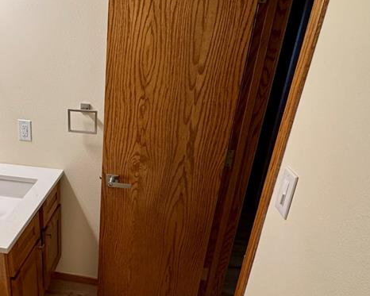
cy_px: 175
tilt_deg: -24.8
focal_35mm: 30
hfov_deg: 55.7
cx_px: 89
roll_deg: -1.3
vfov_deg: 48.3
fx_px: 329
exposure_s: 1/60
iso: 250
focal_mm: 2.22
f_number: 2.2
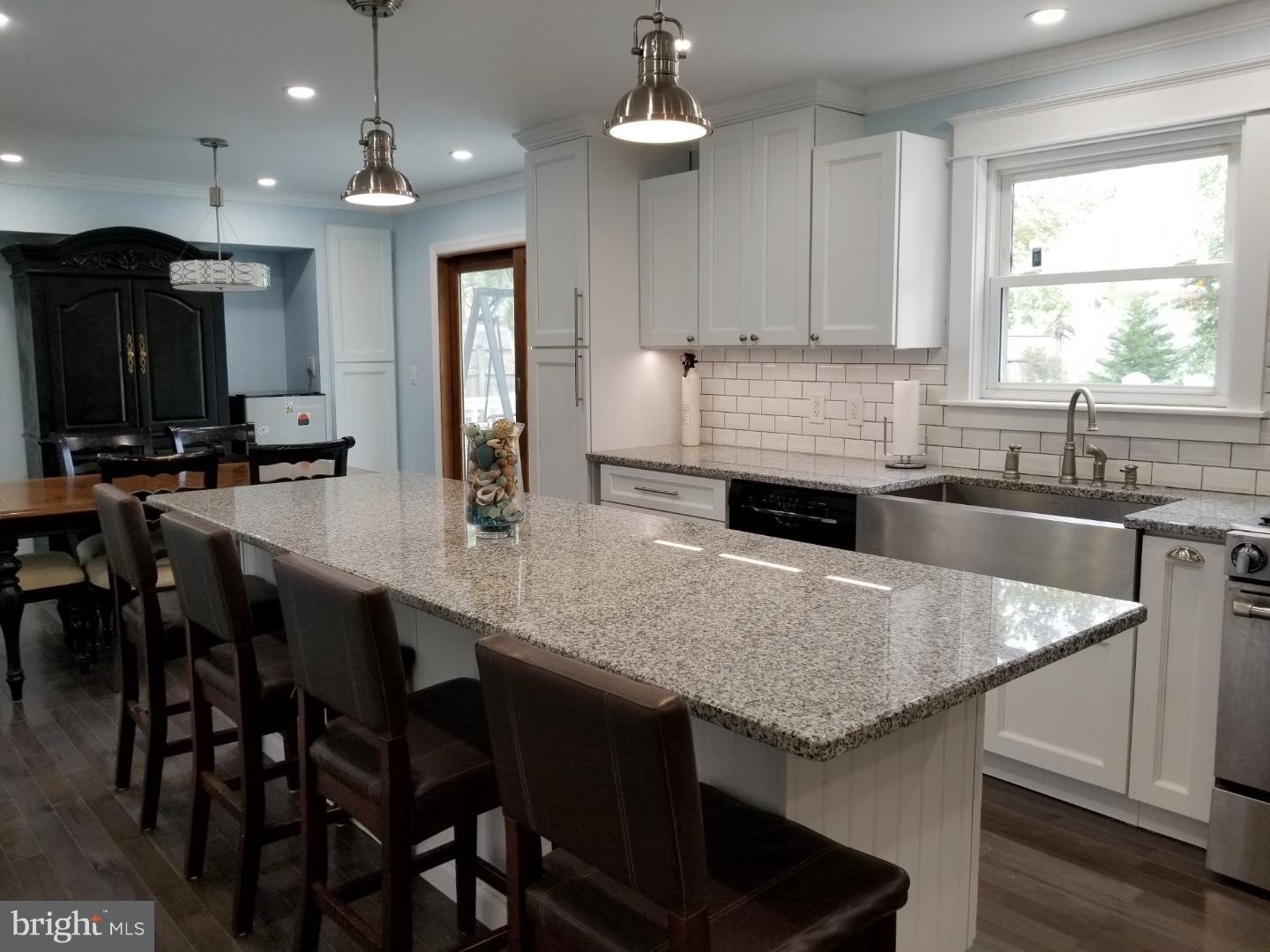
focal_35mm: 26
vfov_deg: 53.1
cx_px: 635
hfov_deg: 67.3
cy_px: 476
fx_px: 954
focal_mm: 4.25
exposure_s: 1/60
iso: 64
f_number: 1.7
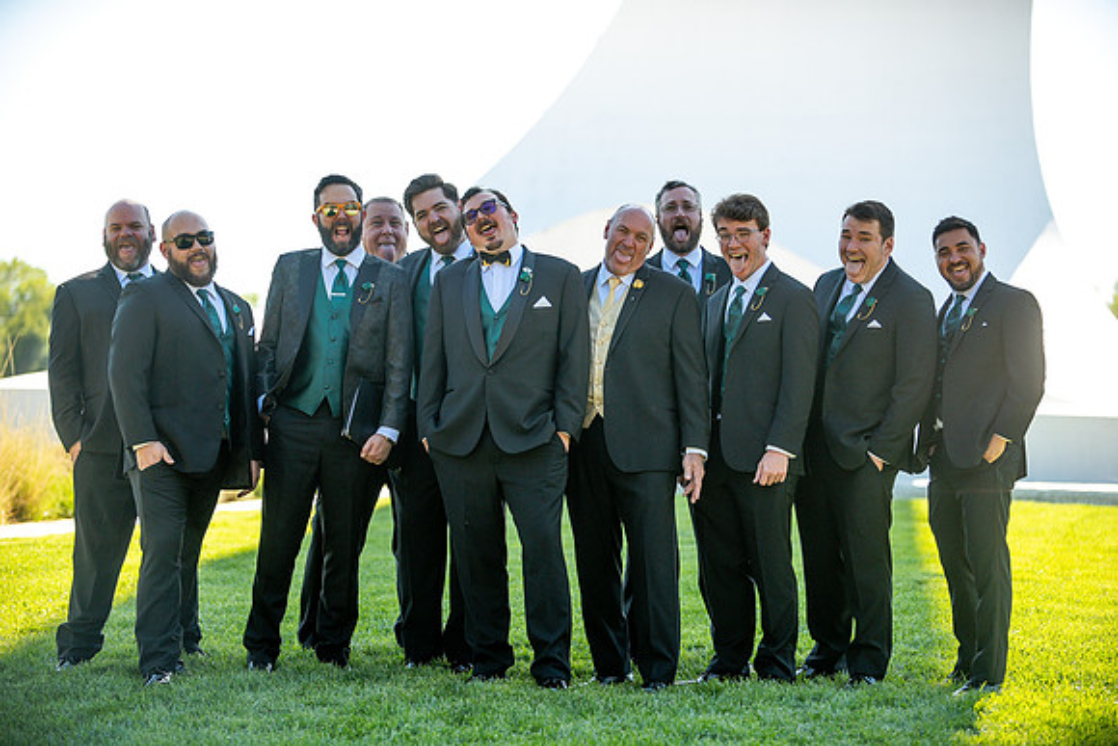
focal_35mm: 105
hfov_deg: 19.5
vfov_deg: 13.0
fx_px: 3261
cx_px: 559
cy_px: 373
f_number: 2.8
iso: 400
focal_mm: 105
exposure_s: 1/1600
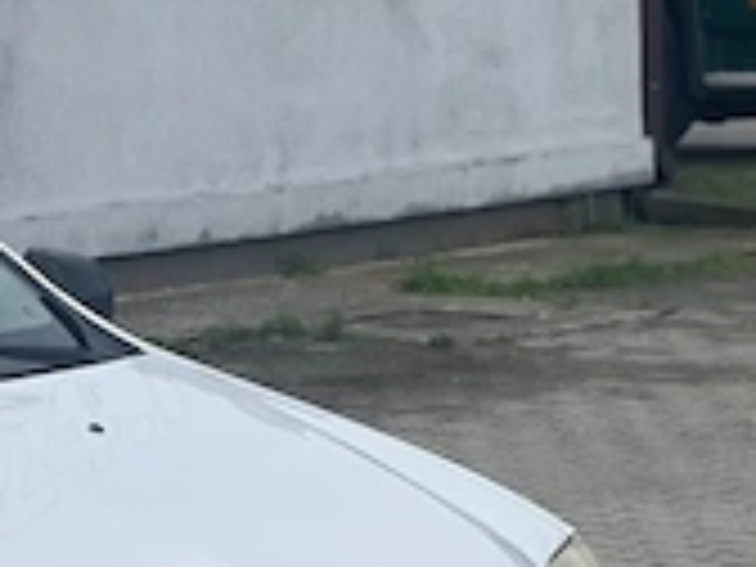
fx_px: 4062
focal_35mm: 186
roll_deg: +3.9
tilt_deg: -7.7
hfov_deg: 10.1
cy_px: 531
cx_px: -544
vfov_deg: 8.0
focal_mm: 6
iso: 32
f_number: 2
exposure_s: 1/578
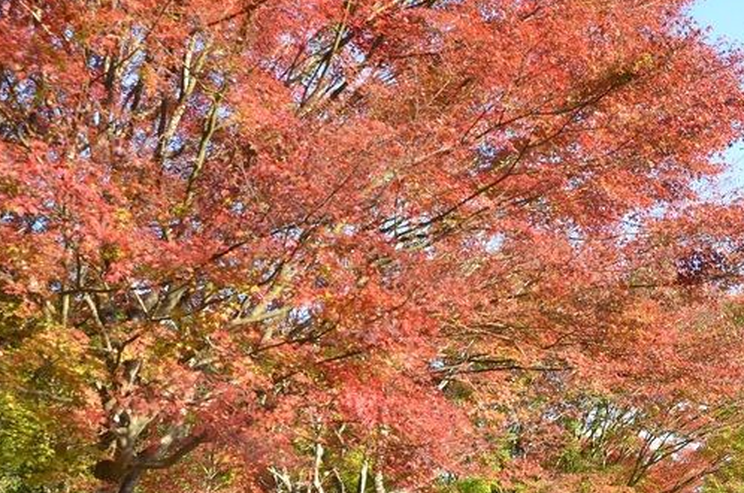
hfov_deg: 36.7
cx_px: 479
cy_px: 339
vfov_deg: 24.8
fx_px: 1114
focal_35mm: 54
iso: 500
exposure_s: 1/320
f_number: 9
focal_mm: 22
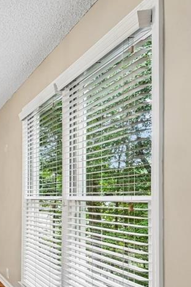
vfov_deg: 53.2
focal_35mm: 35
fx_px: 279
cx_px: -117
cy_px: 194
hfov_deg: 25.1
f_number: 8
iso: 800
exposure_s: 1/25
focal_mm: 16
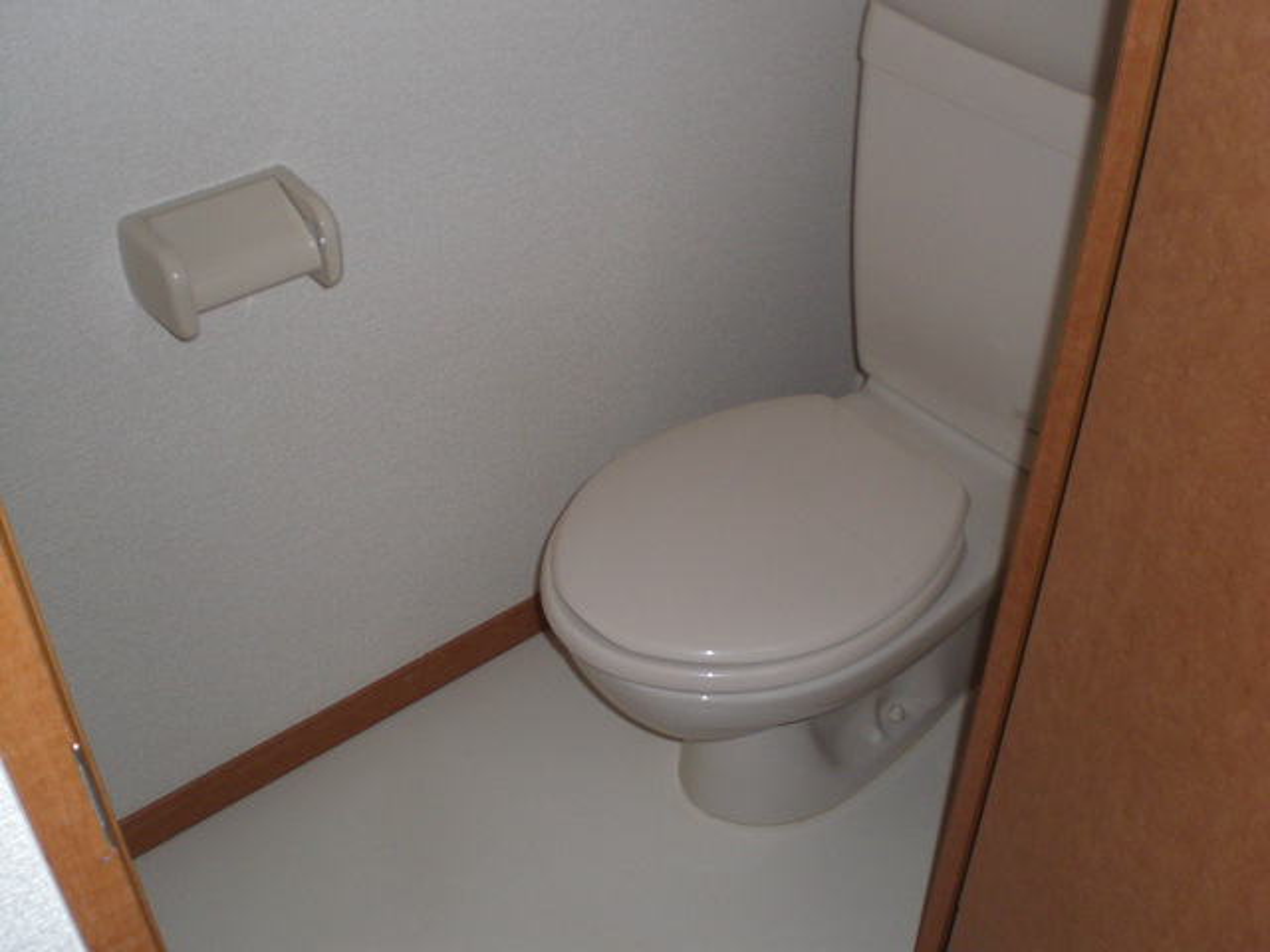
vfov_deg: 37.7
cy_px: 476
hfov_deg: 49.0
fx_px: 1394
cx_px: 635
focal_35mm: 38
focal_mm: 6.3
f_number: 3.1
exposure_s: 1/60
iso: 200
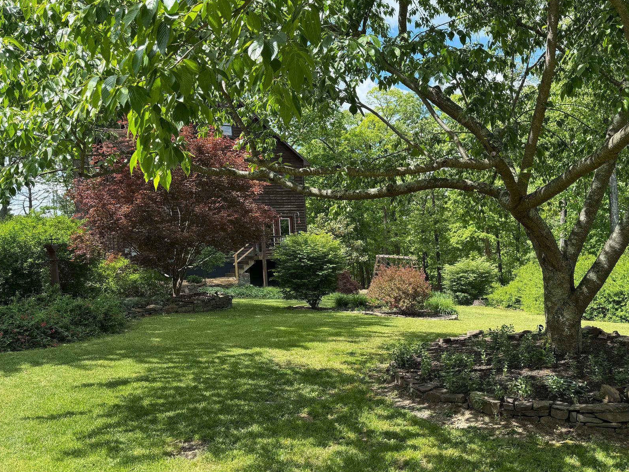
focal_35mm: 31
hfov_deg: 57.4
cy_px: 236
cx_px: 405
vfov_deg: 45.4
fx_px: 563
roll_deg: +3.1
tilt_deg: -0.5
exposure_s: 1/1151
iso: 80
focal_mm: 6.76
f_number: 1.78
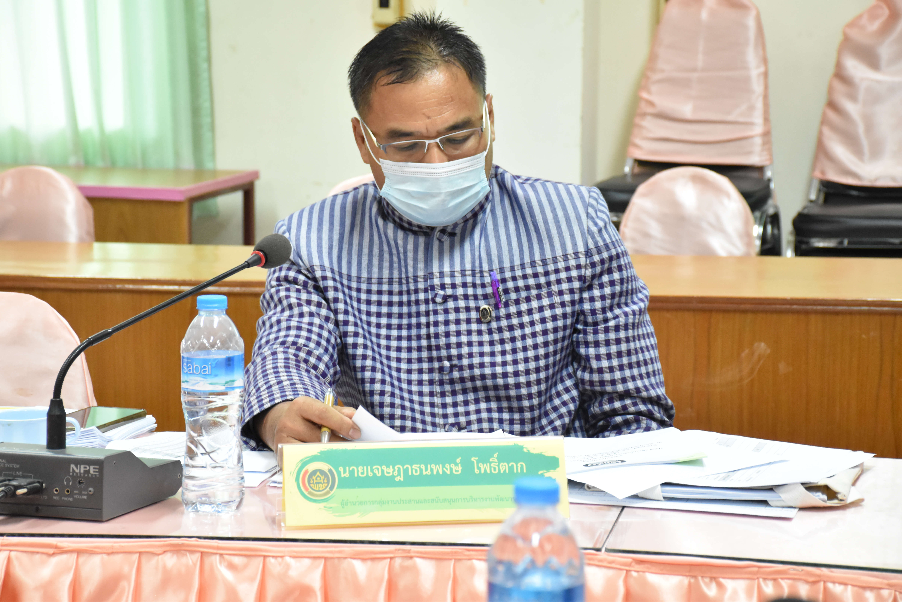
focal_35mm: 99
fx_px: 2480
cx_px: 451
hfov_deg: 20.6
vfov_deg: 13.8
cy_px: 301
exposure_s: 1/80
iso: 4000
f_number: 7.1
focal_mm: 66
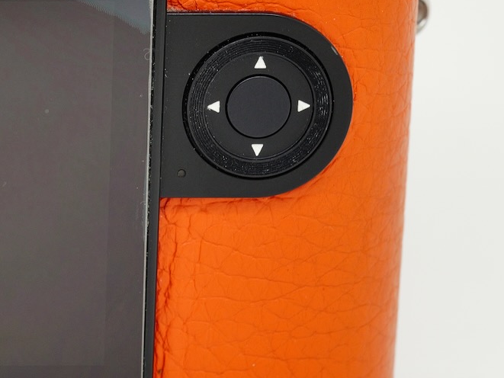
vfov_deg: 9.9
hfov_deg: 12.7
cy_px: 104
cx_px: -183
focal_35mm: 150
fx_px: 2184
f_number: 8
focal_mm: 43
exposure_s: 1/100
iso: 800
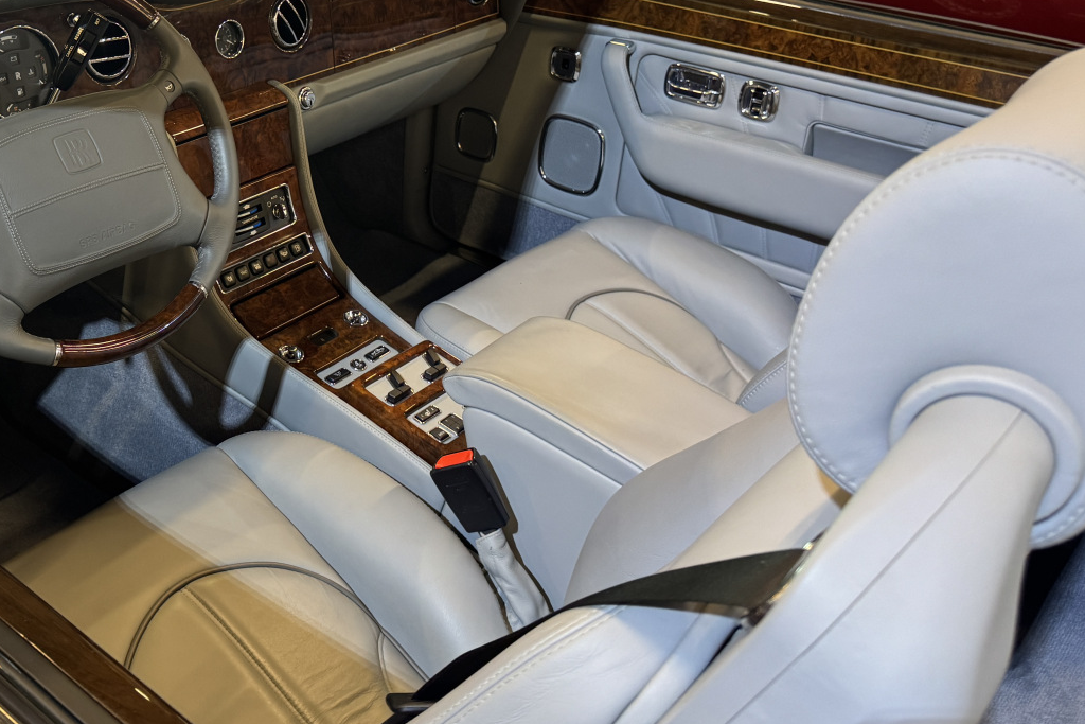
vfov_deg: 33.9
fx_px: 1176
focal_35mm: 39
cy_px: 233
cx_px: 266
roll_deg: -0.8
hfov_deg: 47.6
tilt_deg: -26.0
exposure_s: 1/50
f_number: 1.78
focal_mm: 6.76
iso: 250
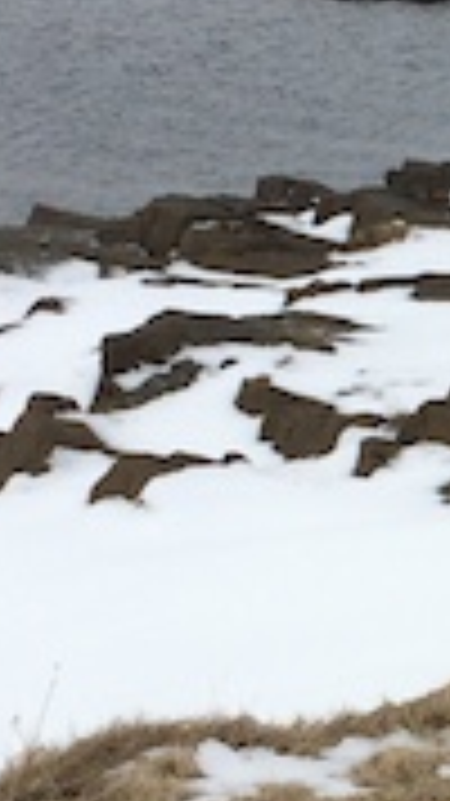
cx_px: 1008
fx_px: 3249
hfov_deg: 7.5
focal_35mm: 153
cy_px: 477
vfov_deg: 14.0
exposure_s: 1/3165
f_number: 2.2
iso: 32
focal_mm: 4.15
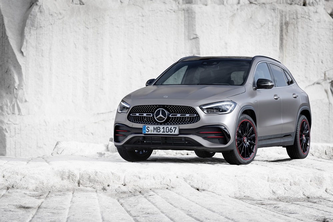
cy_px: 111
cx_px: 166
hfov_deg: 16.8
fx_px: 1128
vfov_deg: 11.2
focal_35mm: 122
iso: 200
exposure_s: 1/800
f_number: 5.6
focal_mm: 122
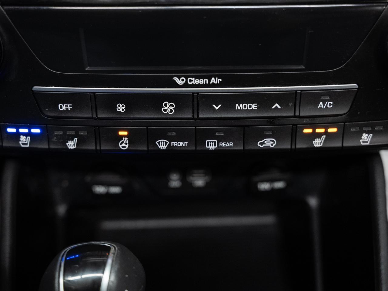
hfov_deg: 46.3
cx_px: 194
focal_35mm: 40
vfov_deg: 35.6
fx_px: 453
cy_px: 146
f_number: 3.5
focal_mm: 37.4
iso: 1000
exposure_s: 1/40
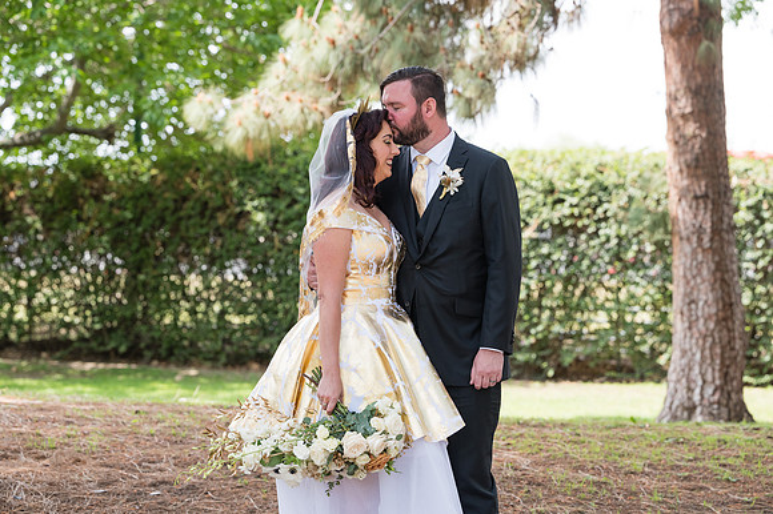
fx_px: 2167
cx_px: 386
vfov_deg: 13.5
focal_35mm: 101
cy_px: 257
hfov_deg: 20.2
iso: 500
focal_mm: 101
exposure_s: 1/640
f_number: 4.5
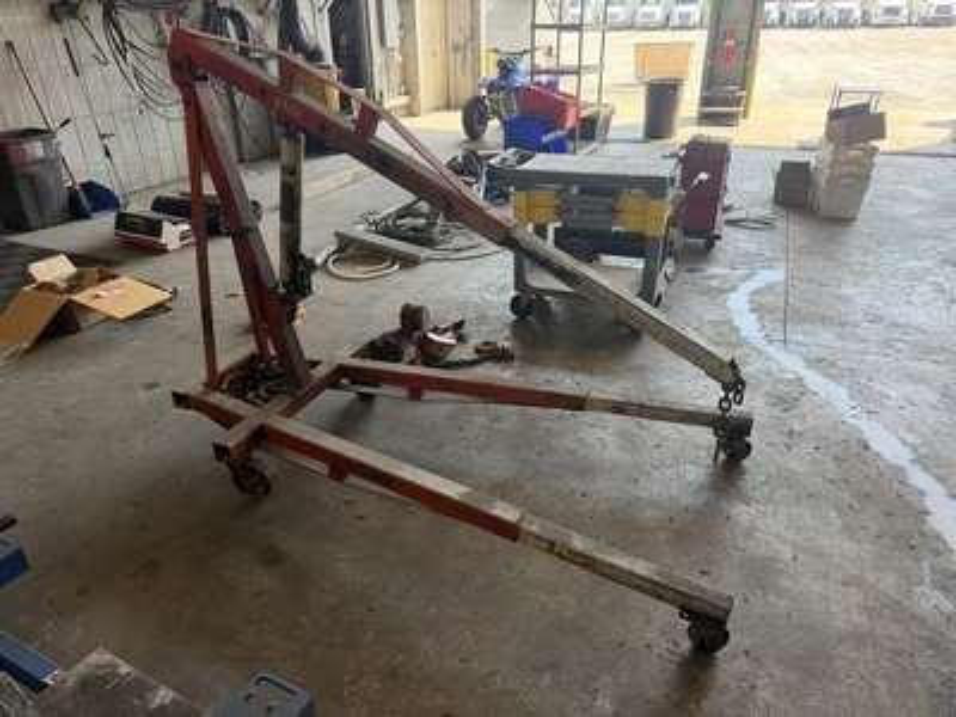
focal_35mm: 24
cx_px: 478
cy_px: 358
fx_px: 663
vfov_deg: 56.8
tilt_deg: -25.7
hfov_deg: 71.6
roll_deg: +1.4
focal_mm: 6.76
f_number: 1.78
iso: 125
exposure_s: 1/202
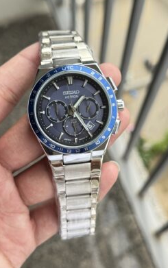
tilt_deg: -68.4
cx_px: 78
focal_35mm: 52
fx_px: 380
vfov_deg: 38.8
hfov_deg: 24.9
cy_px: 134
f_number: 1.78
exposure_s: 1/1172
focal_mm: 6.76
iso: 64
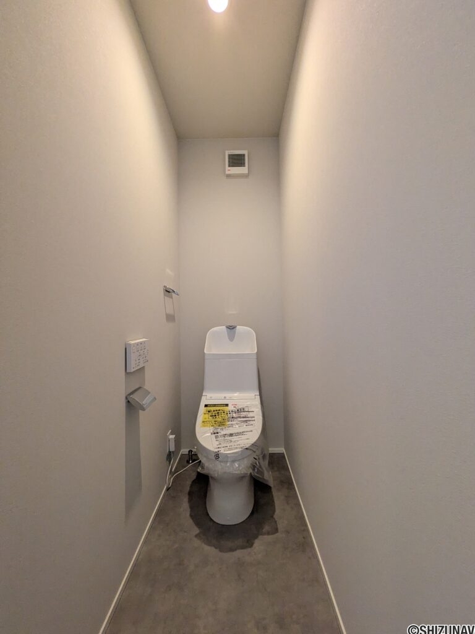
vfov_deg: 102.1
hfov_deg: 85.7
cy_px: 317
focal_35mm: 14
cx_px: 238
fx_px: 256
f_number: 2.2
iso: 88
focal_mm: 1.83
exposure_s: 1/100
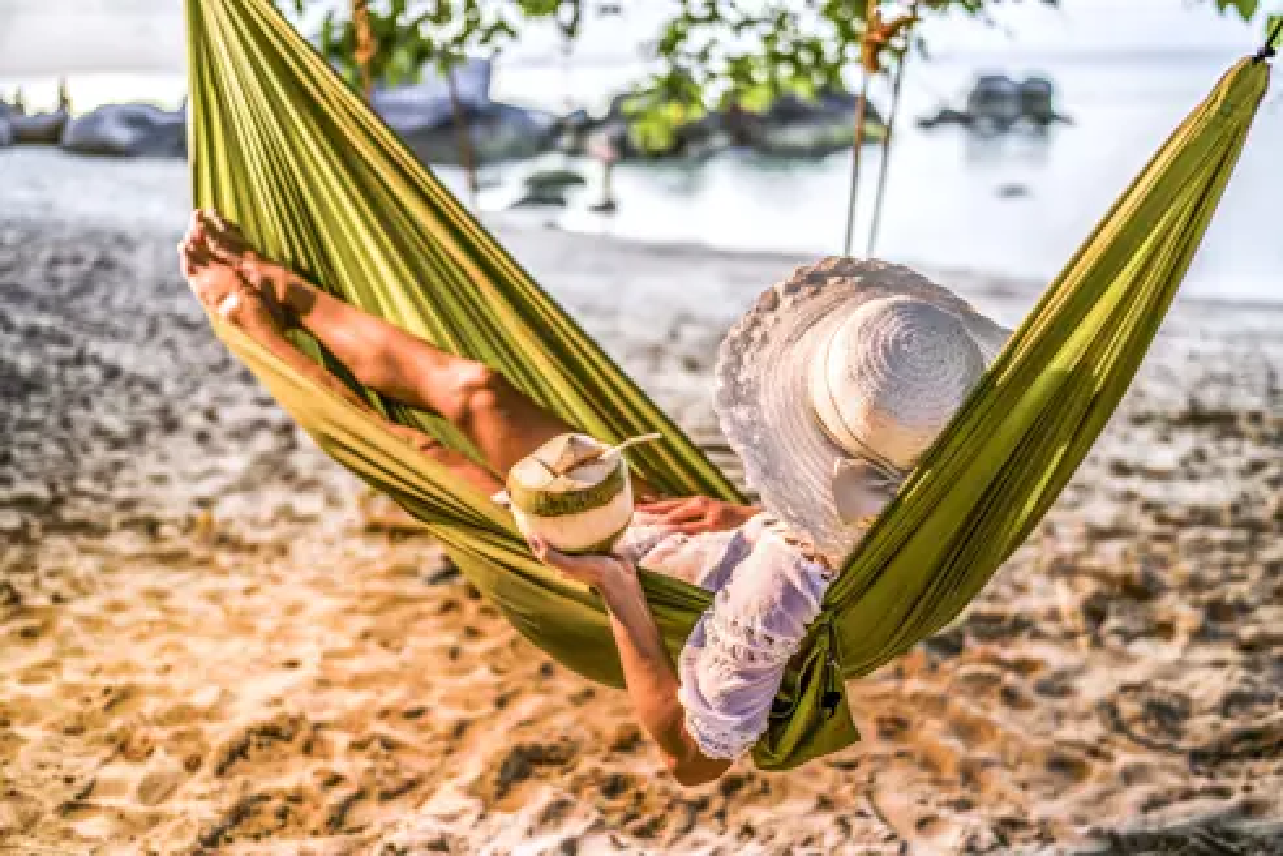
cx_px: 642
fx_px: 1247
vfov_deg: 37.9
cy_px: 428
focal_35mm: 35
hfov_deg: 54.4
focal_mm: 35
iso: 100
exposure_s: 1/640
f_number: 1.4
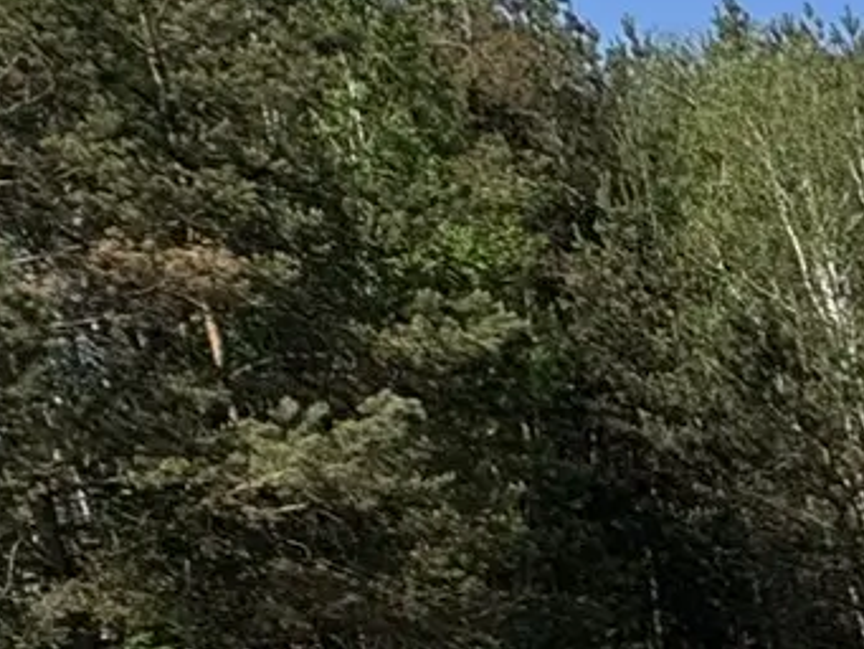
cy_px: 1219
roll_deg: +1.1
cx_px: 2293
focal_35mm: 84
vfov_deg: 15.0
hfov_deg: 13.3
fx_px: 2097
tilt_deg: -13.4
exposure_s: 1/741
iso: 50
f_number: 2.2
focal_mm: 2.22
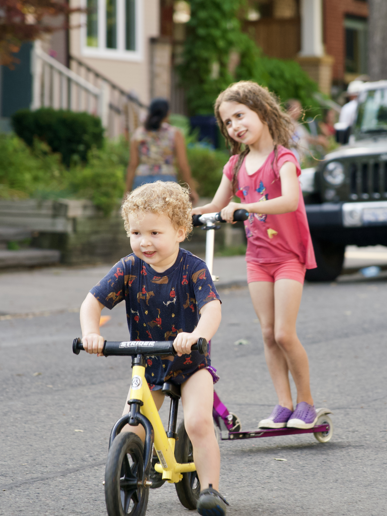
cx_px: 193
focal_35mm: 114
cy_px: 281
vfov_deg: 17.3
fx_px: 1700
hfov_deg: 13.0
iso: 500
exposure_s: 1/250
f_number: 4
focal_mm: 105
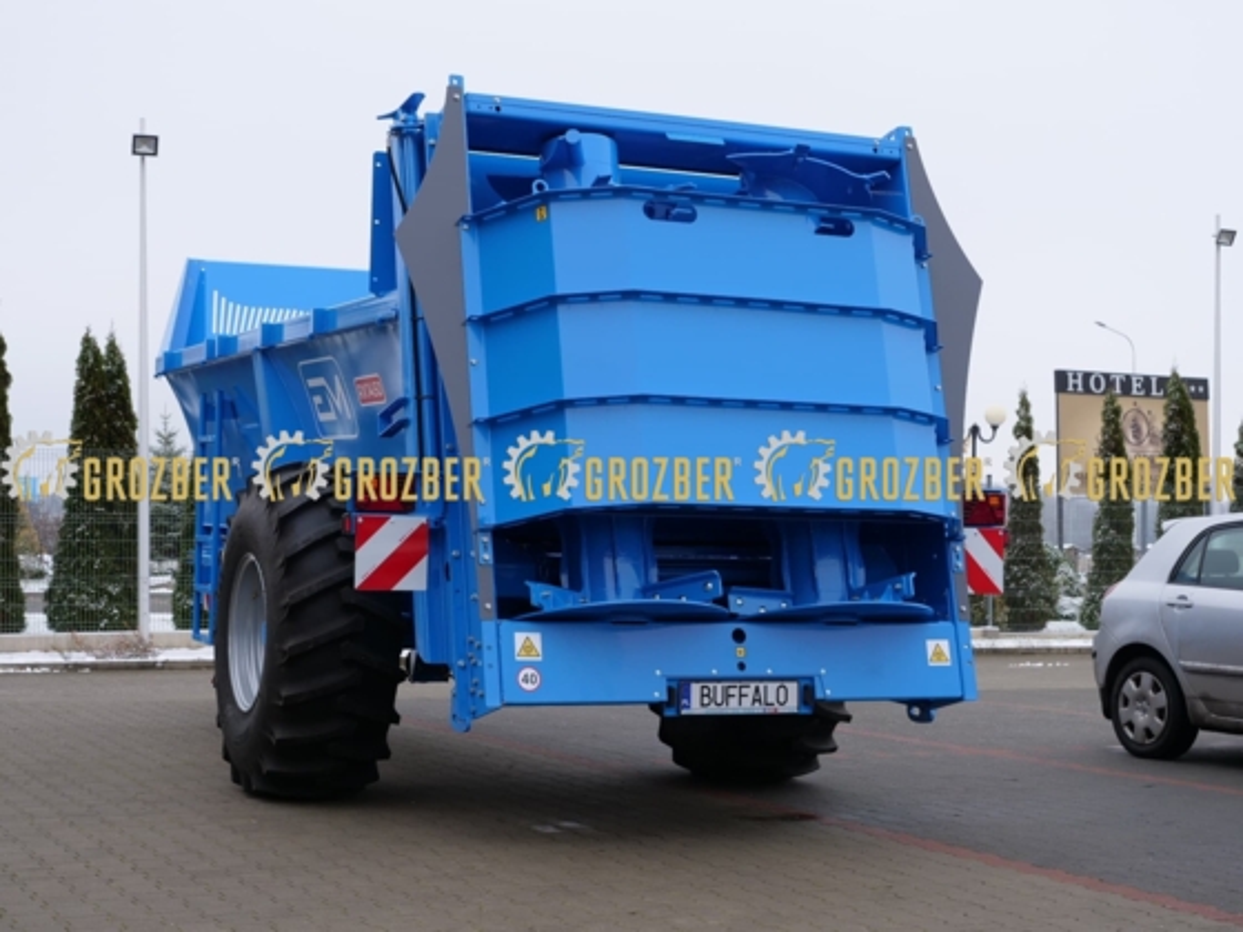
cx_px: 622
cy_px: 466
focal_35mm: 56
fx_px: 2011
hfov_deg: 34.3
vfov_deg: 26.1
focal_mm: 28
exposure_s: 1/125
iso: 200
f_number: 4.5
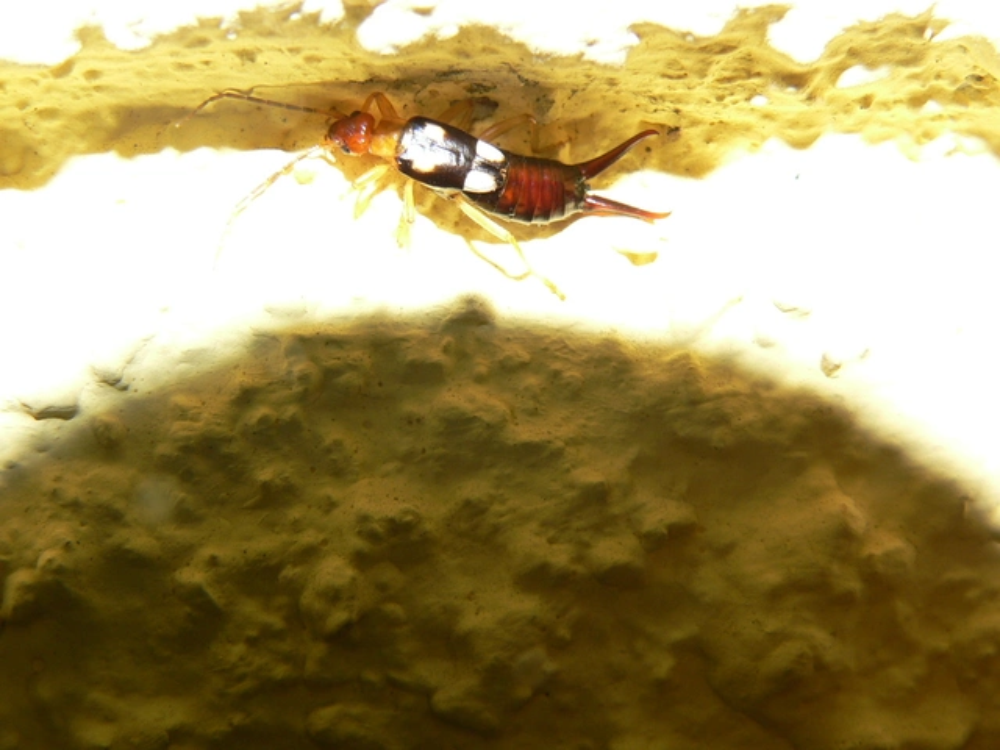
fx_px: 1936
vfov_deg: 21.9
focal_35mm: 67
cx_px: 500
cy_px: 375
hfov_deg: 29.0
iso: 100
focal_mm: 11.1
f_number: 4
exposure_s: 1/60
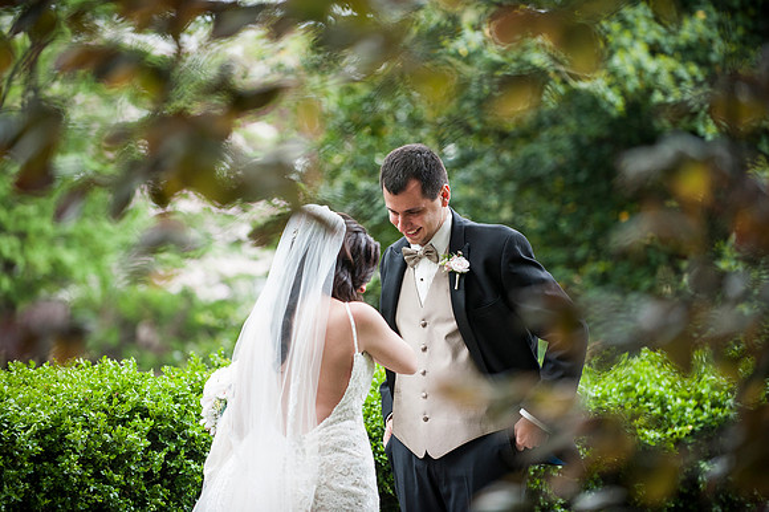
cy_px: 256
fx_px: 3309
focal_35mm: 155
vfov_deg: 8.8
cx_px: 384
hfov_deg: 13.3
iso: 800
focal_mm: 155
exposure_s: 1/1000
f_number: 2.8
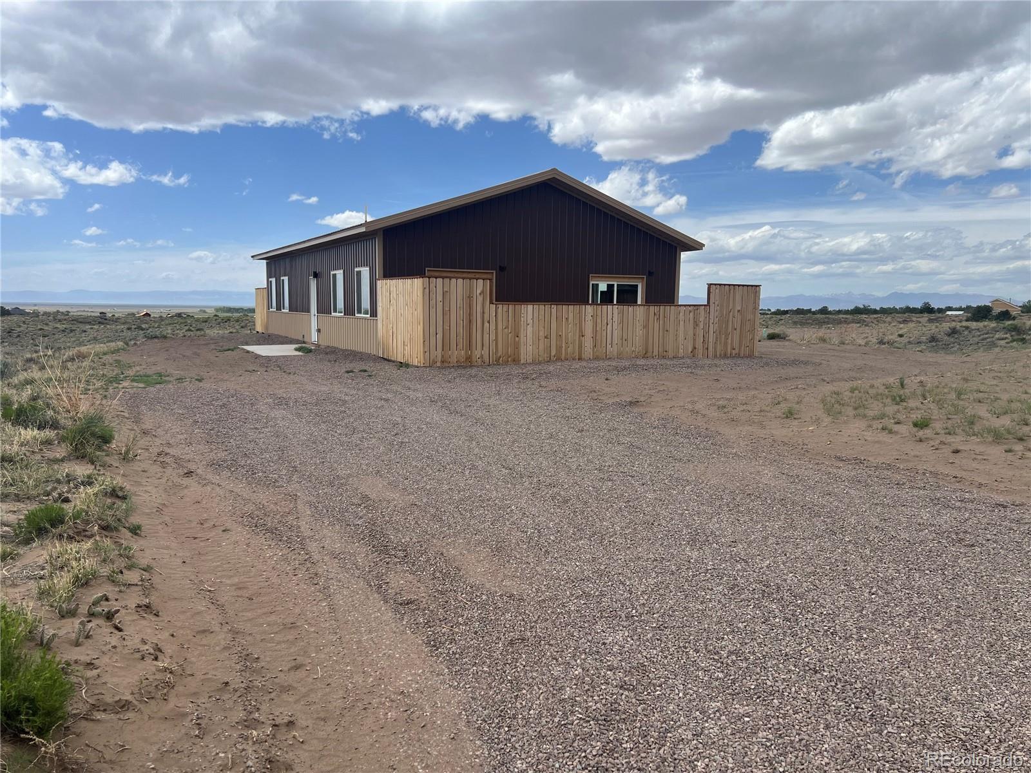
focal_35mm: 26
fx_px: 774
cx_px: 516
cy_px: 386
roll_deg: -1.4
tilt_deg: -7.0
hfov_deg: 67.3
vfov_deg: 53.1
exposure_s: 1/5319
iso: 50
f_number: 1.5
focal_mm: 5.7
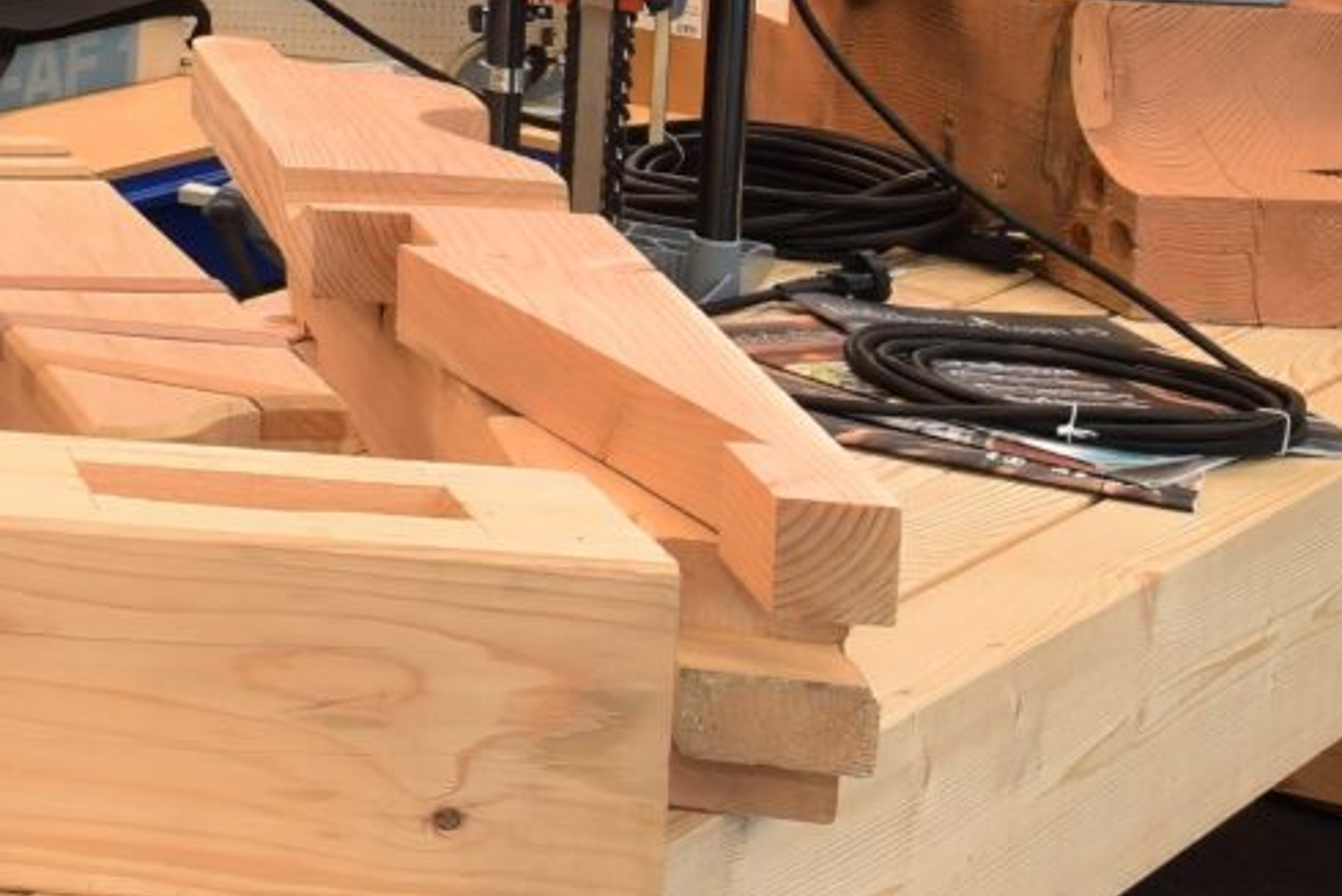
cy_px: -500
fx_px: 3505
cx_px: -1074
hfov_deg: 17.5
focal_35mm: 94
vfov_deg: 13.6
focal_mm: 12
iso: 100
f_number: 8
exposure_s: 1/3.33
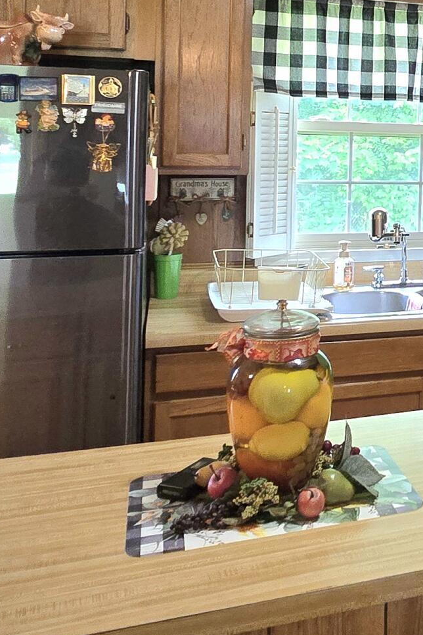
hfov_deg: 27.9
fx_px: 740
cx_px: 506
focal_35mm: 42
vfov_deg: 44.5
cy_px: 143
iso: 400
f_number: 2.2
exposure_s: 1/60.2
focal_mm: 2.2
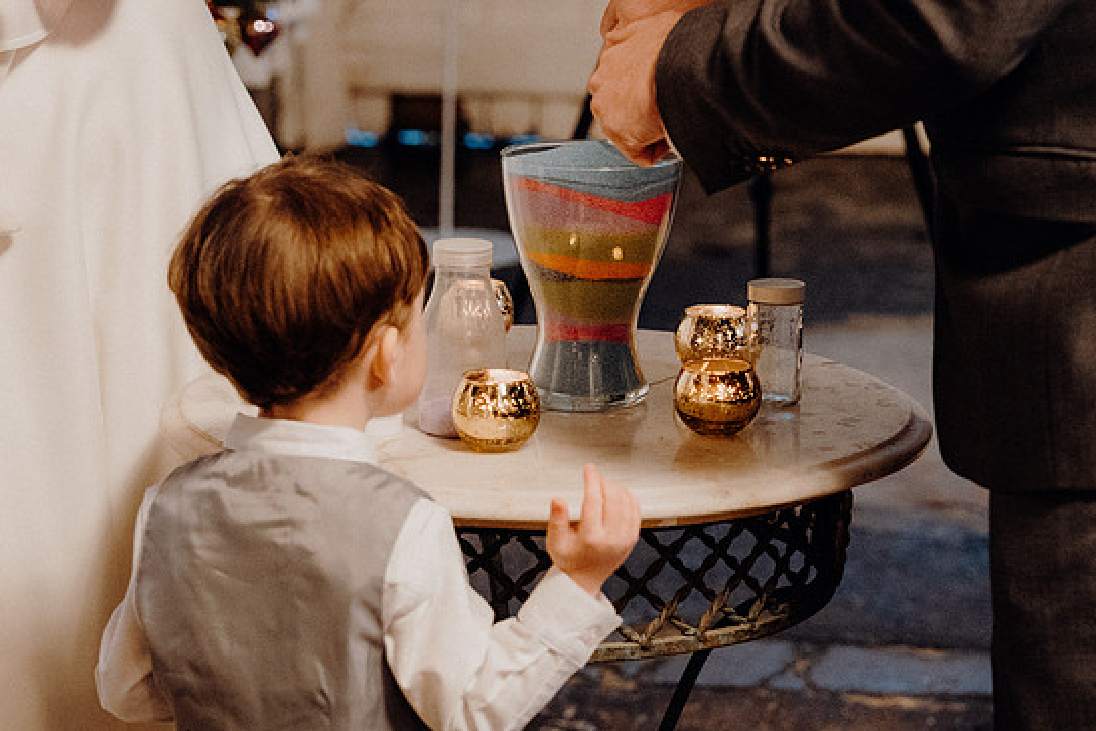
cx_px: 530
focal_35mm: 112
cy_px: 374
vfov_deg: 12.2
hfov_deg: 18.3
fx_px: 3410
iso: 5000
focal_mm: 70
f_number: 3.5
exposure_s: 1/160
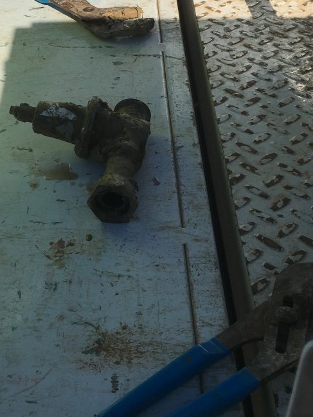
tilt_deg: -31.0
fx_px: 735
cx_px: 48
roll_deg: +8.5
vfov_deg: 31.4
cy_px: 138
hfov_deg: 23.6
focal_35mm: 61
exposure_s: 1/2959
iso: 25
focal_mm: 4.15
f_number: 2.2
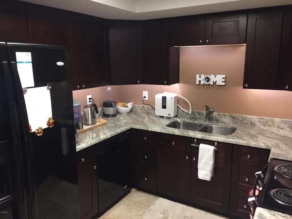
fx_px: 245
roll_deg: +2.5
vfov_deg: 48.2
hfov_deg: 61.7
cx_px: 146
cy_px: 110
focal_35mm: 29
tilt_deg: -11.4
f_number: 2.2
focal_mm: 4.15
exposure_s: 1/30
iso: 100
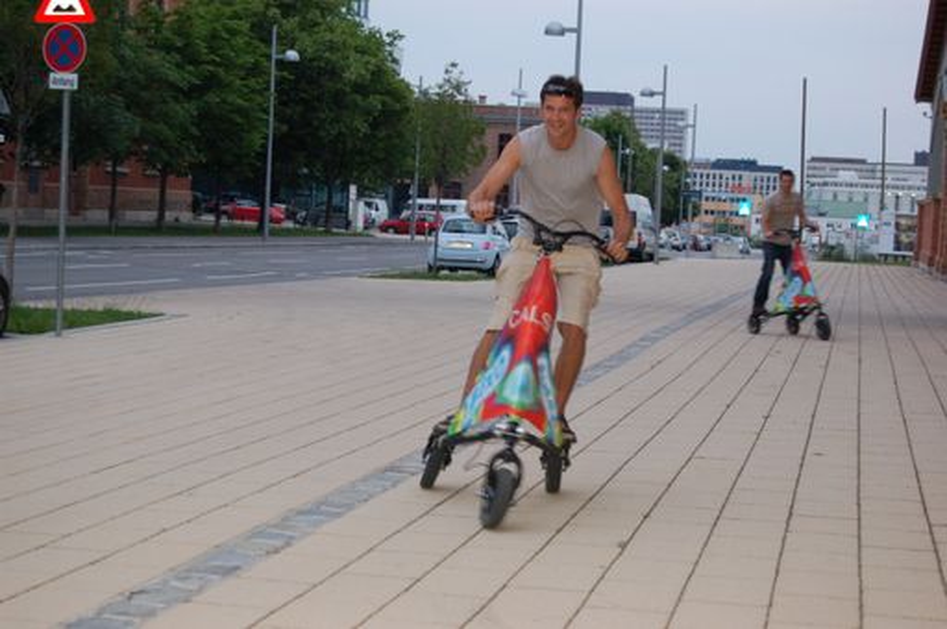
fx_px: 1773
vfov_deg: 20.1
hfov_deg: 29.9
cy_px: 314
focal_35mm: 68
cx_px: 474
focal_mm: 45
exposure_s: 1/60
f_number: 5.3
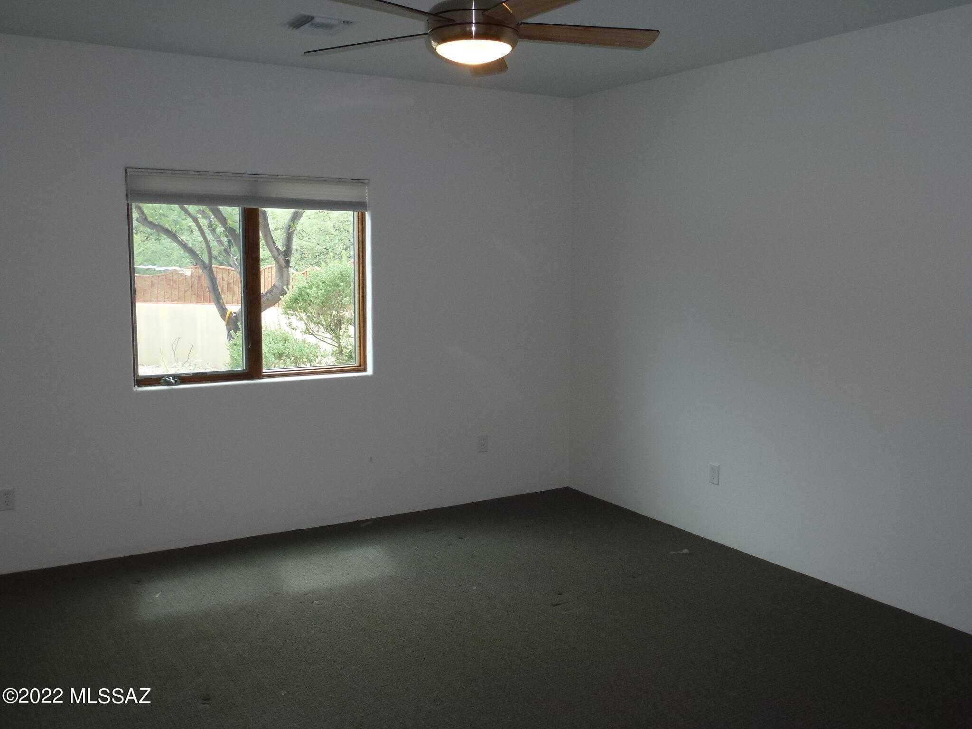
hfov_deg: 60.0
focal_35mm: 30
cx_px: 486
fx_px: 842
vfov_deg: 46.8
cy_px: 364
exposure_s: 1/60
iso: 200
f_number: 3.5
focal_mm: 5.4
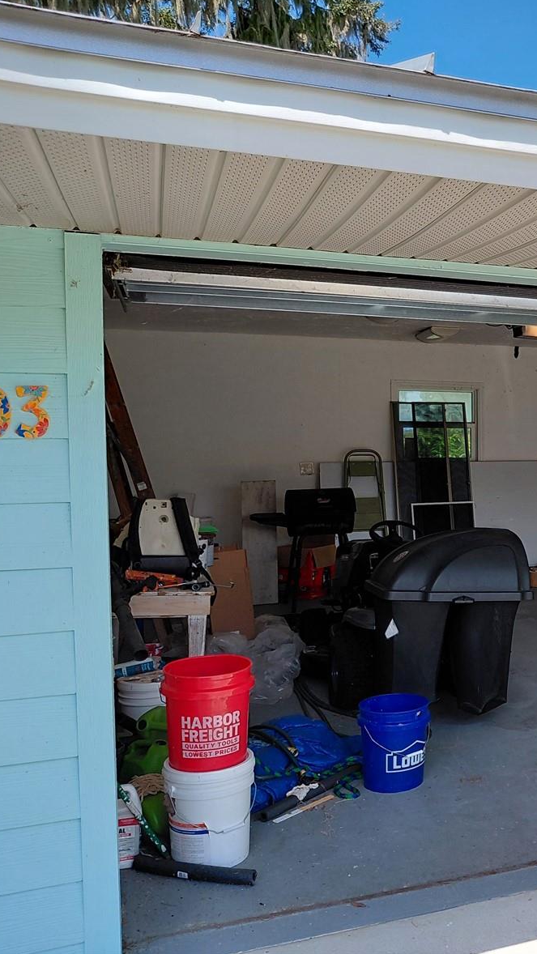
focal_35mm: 37
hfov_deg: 28.4
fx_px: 936
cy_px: 470
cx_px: 625
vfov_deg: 54.0
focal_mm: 4.69
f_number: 1.8
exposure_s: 1/718
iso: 50
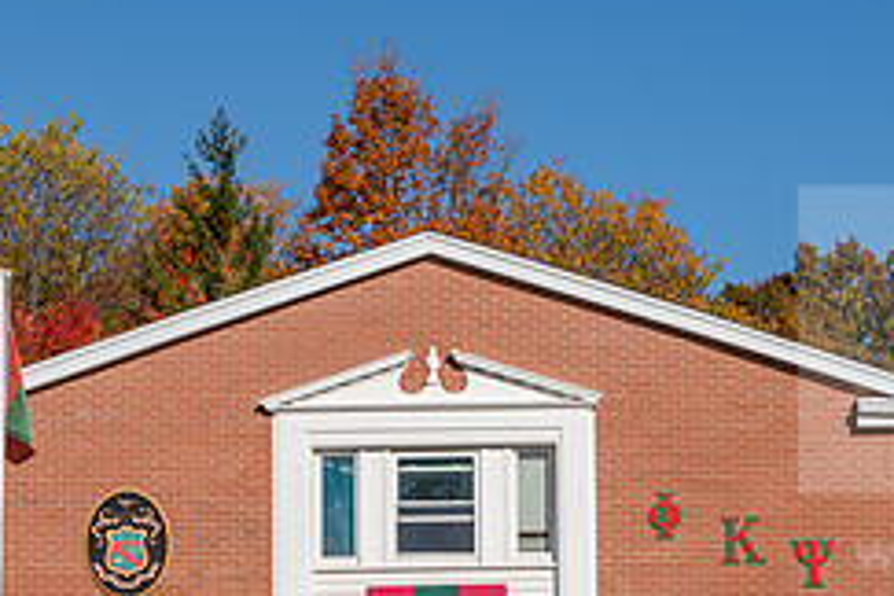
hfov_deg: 16.4
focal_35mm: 124
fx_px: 3079
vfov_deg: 10.9
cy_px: 631
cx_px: 688
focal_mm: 52
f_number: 5
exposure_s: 1/1000
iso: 64
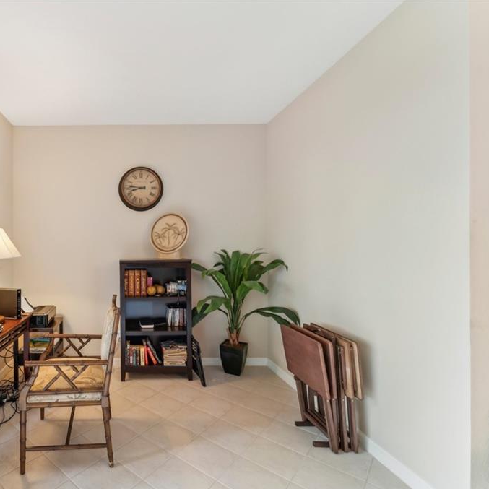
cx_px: 124
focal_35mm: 18
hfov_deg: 75.1
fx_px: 288
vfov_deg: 80.7
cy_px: 244
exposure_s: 1/1.67
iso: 250
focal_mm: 14
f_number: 8
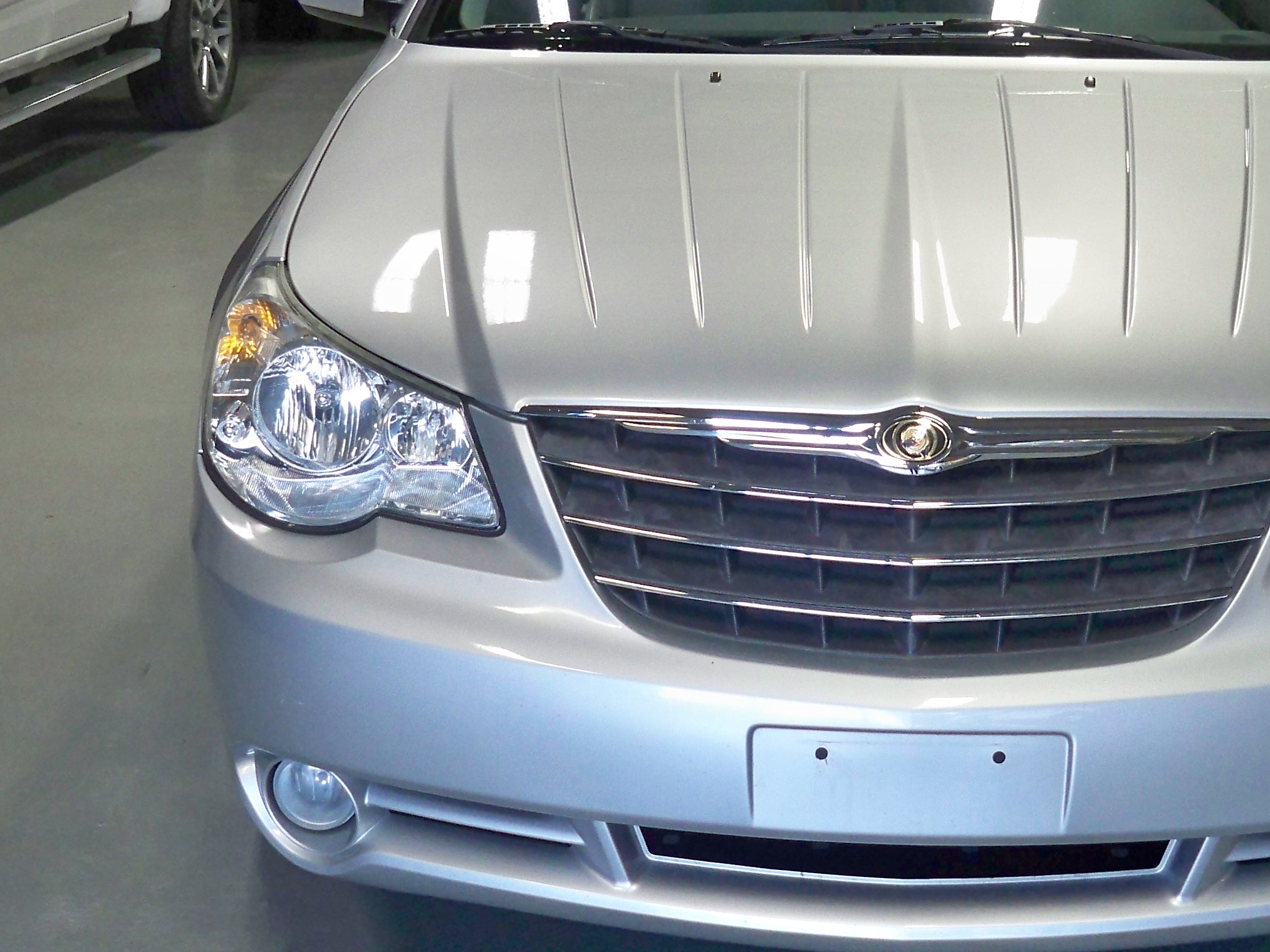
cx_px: 745
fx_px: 2311
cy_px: 336
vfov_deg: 23.2
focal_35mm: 63
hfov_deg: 30.7
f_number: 3.1
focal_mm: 6.3
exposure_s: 1/60
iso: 250
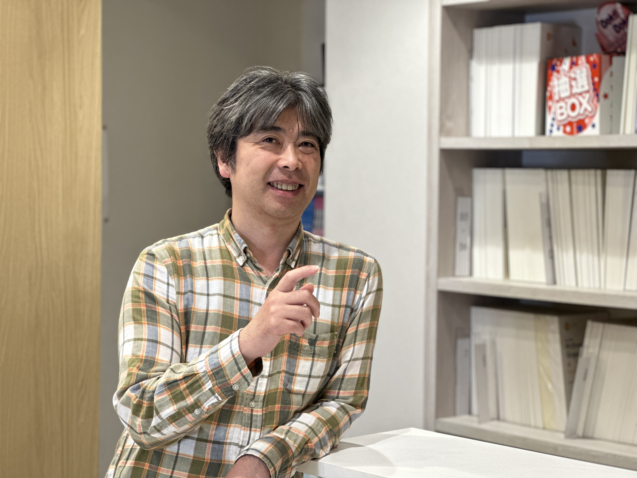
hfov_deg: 25.3
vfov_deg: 19.1
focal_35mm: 77
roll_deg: -1.1
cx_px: 318
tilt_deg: -1.5
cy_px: 239
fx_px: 1417
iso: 160
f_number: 2.8
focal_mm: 9
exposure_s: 1/33
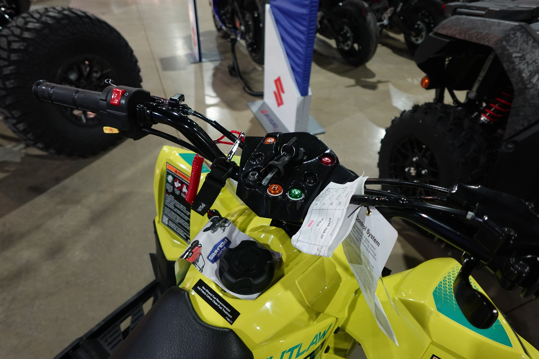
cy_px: 180
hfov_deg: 84.0
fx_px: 299
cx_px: 270
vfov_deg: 61.9
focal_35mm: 20
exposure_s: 1/80
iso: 320
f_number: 2
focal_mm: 7.6
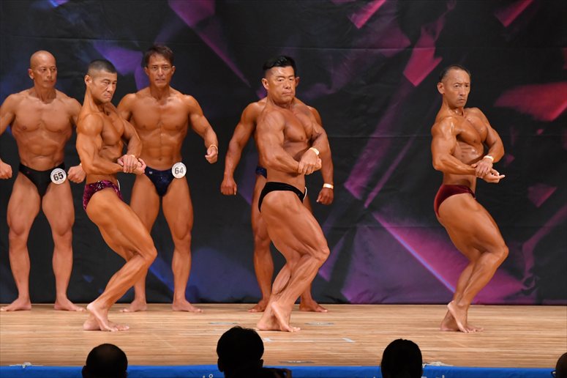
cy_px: 189
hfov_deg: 8.1
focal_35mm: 255
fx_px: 4014
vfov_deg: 5.4
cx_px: 284
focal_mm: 170
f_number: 5.6
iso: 5000
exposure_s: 1/400
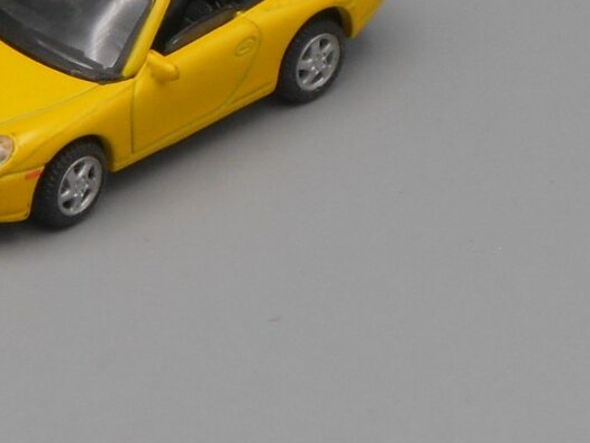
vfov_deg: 9.5
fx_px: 2659
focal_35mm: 156
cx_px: 116
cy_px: 66
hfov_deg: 12.6
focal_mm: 14.3
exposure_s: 1/100
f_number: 4.7
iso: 80
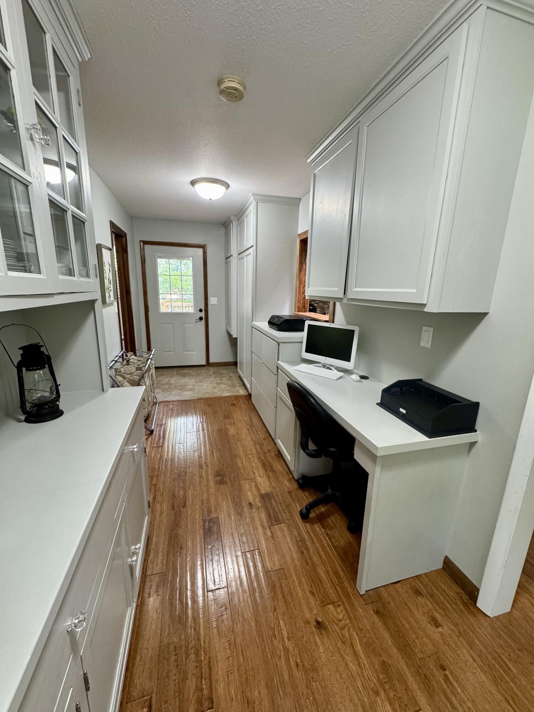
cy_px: 356
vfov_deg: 102.1
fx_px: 288
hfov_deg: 85.7
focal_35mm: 14
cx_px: 267
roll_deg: -1.4
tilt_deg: -13.4
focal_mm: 2.22
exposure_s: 1/60
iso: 250
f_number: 2.2
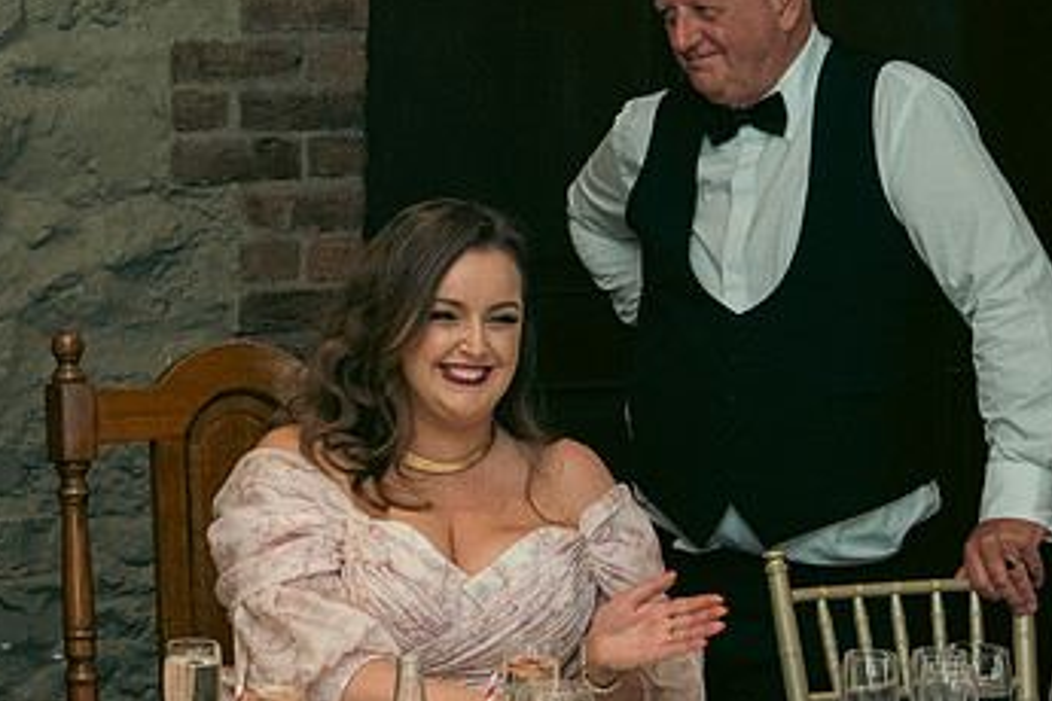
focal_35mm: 126
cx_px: 180
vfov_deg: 10.9
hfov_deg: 16.1
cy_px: 279
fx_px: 3682
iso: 2500
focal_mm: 50
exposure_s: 1/160
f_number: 3.5
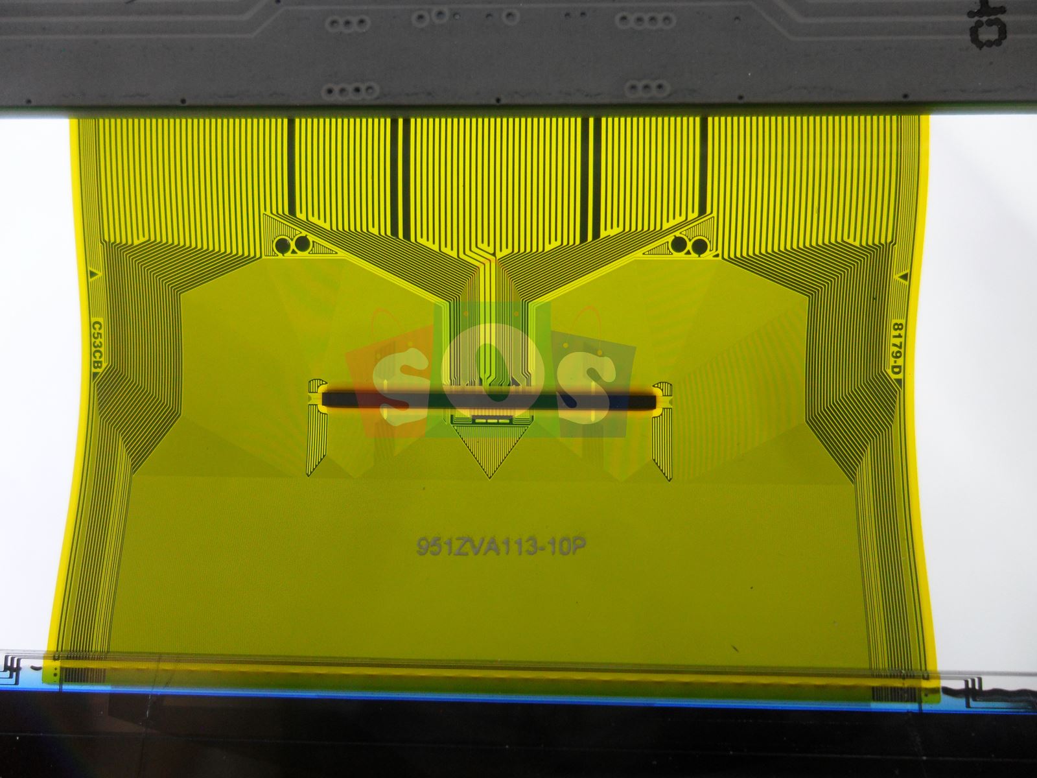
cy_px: 389
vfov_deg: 51.4
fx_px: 809
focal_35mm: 27
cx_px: 518
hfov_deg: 65.3
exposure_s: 1/60
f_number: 3.5
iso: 100
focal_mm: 4.9
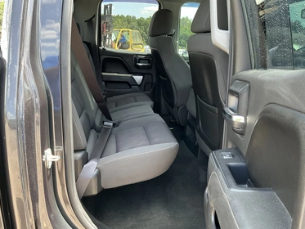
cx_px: 155
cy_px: 119
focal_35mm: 30
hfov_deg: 59.9
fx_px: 264
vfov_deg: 46.8
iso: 40
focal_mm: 3
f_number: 1.8
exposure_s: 1/122
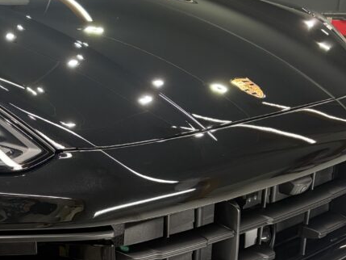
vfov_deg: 23.6
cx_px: -2
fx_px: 620
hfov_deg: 29.1
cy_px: 172
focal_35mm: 62
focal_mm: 5.96
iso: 200
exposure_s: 1/120
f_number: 1.6
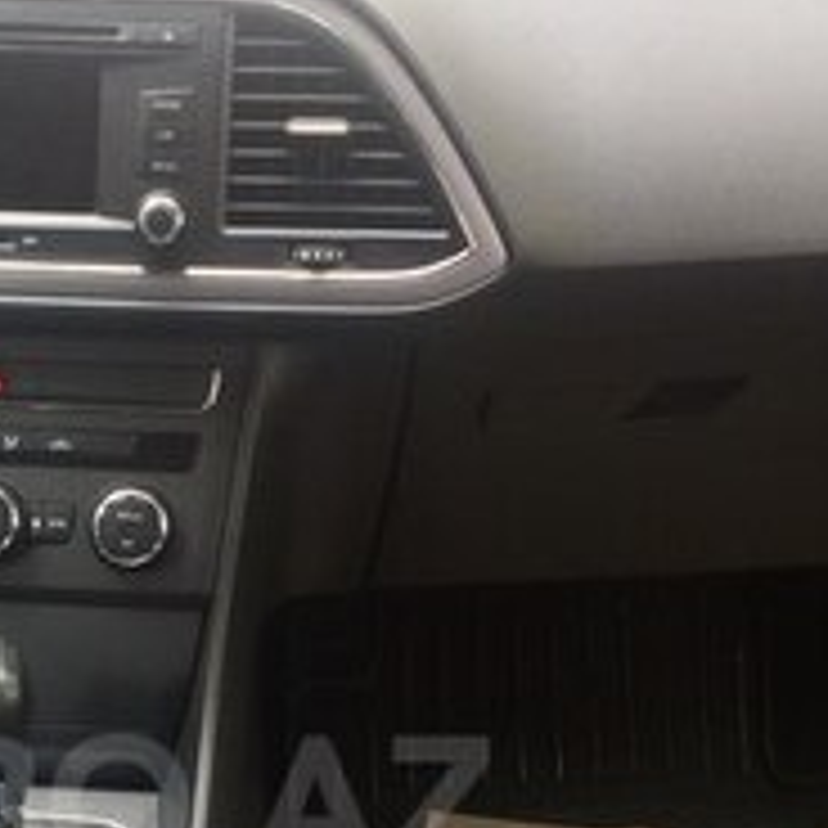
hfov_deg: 18.5
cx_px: 32
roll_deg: +2.5
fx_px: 2490
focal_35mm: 92
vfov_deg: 18.5
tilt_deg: -34.7
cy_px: 803
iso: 50
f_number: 2.2
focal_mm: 4.15
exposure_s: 1/33
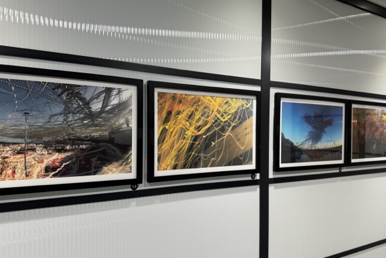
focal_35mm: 26
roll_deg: -0.7
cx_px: 197
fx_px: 279
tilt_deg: -3.0
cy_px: 136
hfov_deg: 69.4
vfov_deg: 49.6
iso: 100
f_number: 1.78
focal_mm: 6.86
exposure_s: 1/100
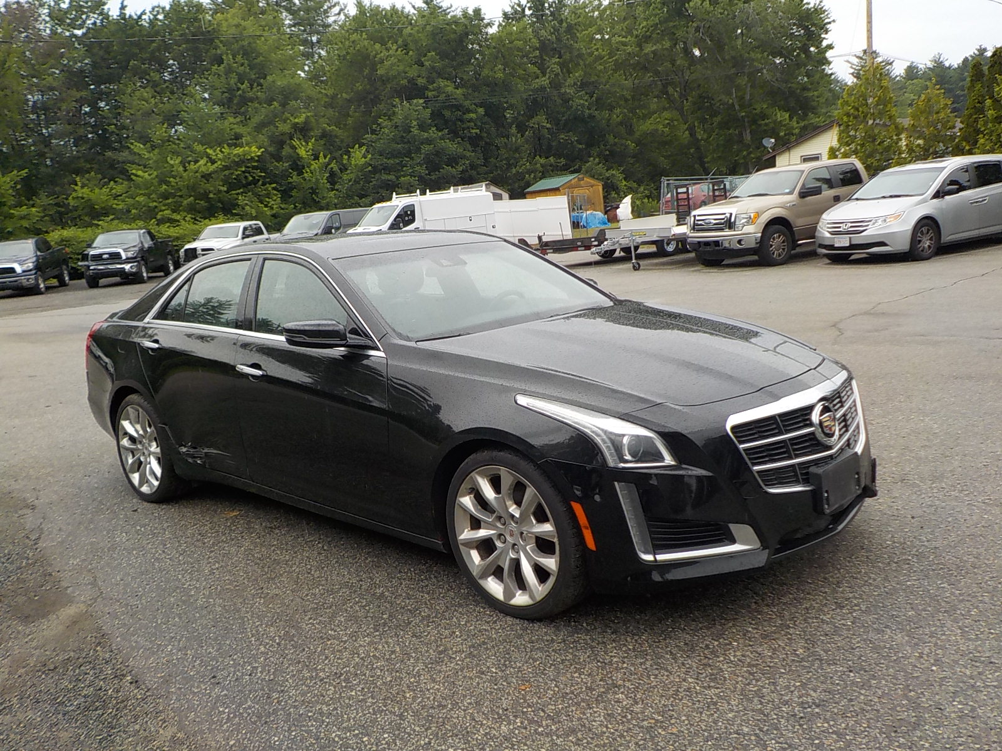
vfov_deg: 46.8
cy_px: 376
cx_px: 501
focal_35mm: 30
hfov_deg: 60.0
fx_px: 868
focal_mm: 4.1
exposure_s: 1/400
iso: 125
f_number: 3.3
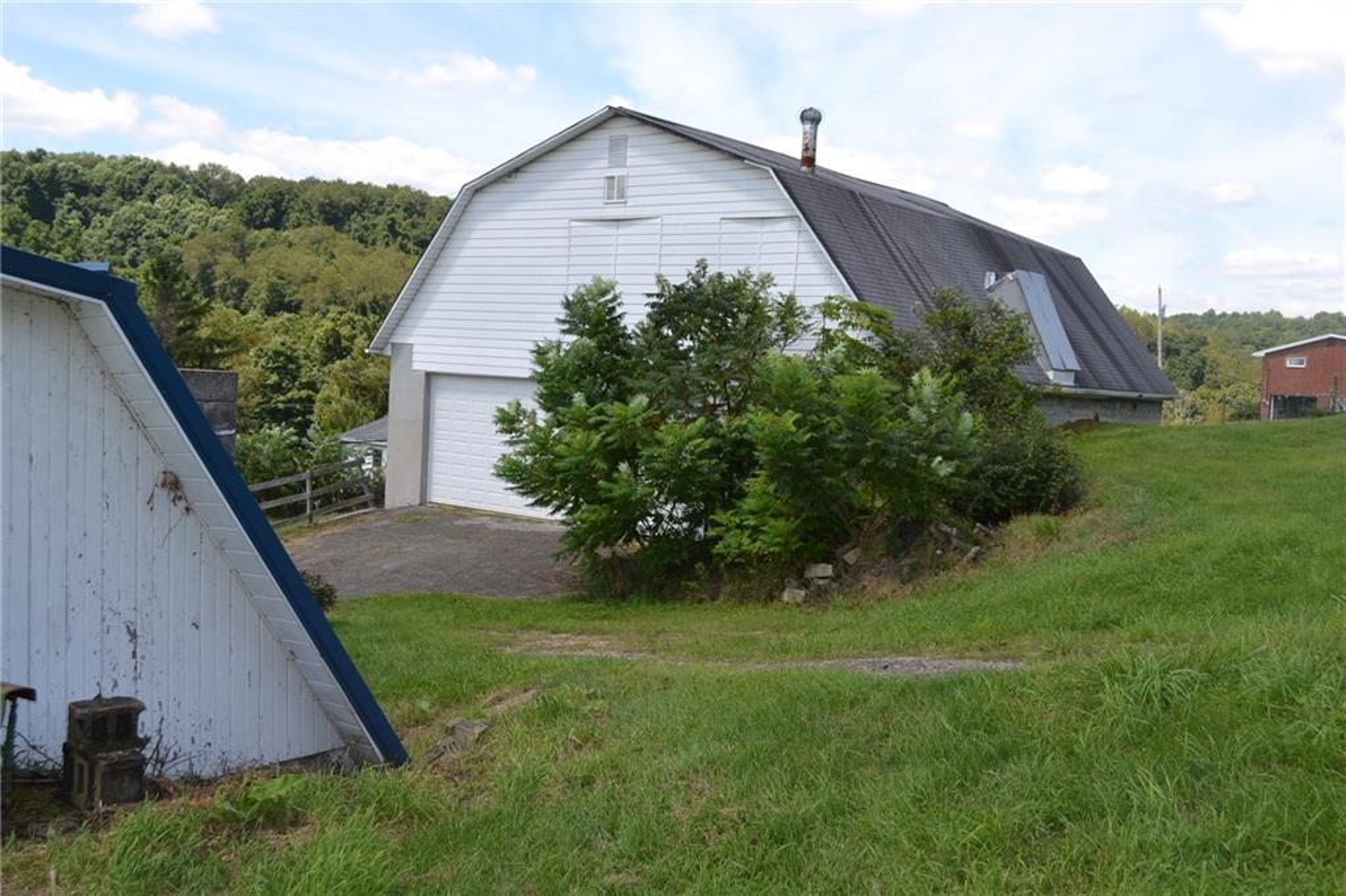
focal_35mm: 36
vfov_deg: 36.8
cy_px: 448
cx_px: 673
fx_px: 1345
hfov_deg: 53.1
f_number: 6.3
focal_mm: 24
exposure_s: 1/200
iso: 100
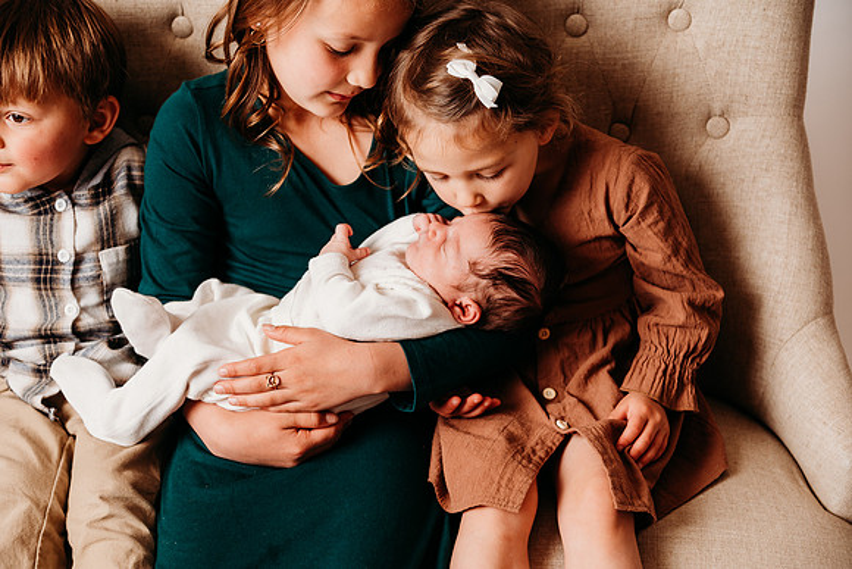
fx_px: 1373
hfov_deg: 34.5
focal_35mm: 58
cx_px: 426
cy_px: 284
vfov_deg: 23.4
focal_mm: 58
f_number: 4
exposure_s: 1/160
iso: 100
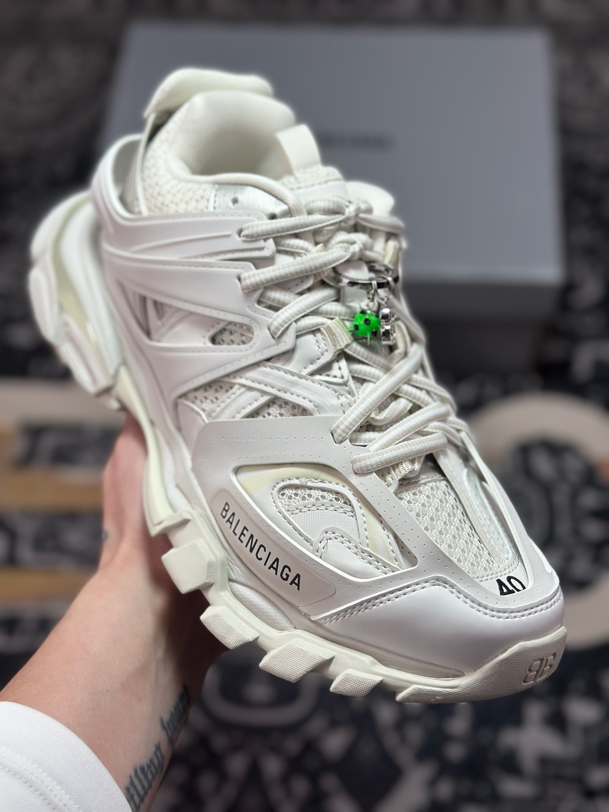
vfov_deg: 39.7
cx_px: 304
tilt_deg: -57.8
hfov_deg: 30.3
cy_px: 406
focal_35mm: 48
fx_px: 1126
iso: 80
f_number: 1.78
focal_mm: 6.86
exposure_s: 1/1880
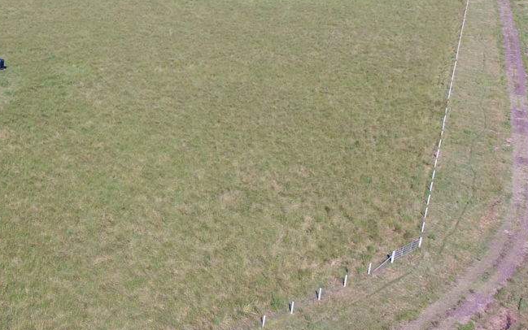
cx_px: -12
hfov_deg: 36.5
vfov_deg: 26.0
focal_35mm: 49
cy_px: 75
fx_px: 705
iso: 100
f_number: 2.8
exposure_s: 1/602
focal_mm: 3.61
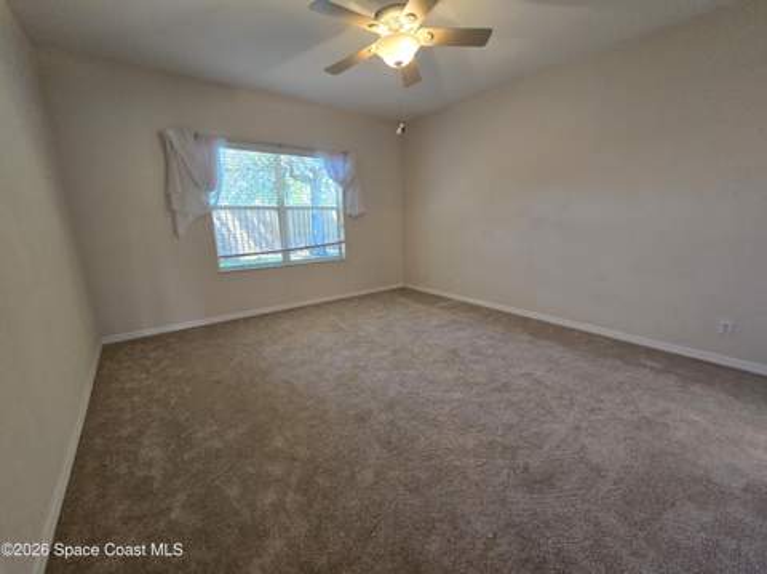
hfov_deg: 106.2
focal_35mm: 13
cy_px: 287
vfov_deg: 89.8
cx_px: 384
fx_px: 288
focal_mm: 2.2
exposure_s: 1/60
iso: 320
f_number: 2.2
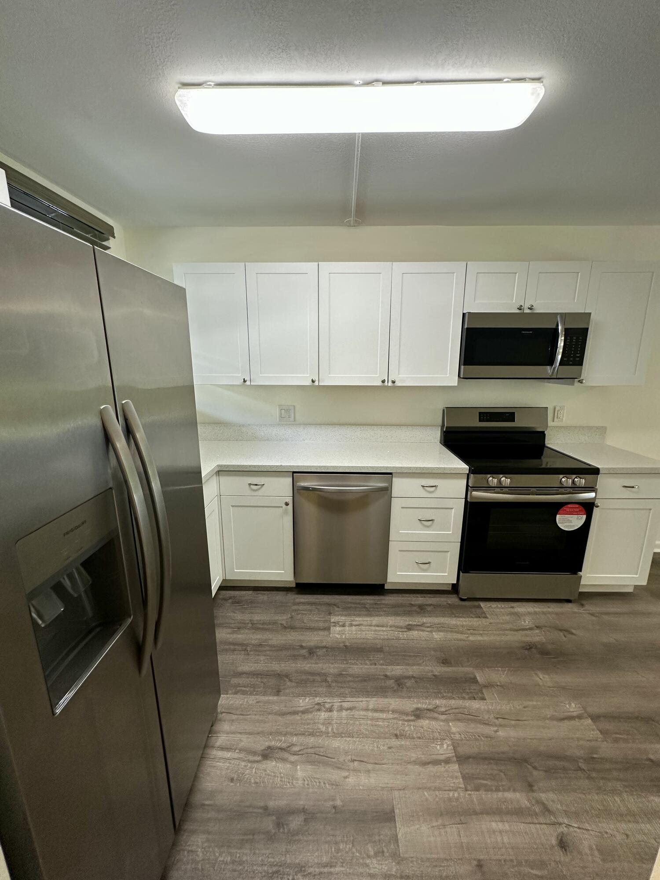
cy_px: 440
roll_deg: -1.0
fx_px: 356
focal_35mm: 14
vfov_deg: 102.1
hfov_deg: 85.7
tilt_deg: -10.1
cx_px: 330
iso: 200
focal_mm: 2.22
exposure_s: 1/120
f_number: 2.2
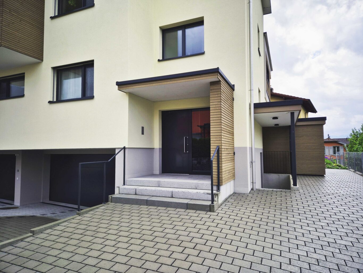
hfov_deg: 73.9
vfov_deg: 58.9
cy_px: 136
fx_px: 241
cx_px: 182
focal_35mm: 23
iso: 25
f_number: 1.8
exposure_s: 1/1492
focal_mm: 5.4
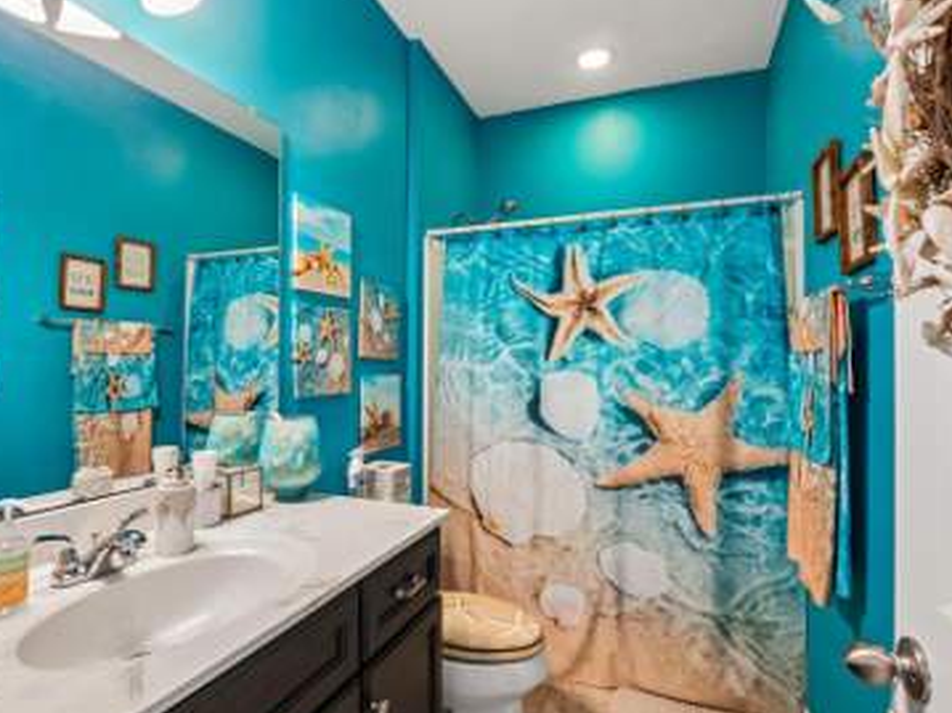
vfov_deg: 71.6
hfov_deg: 87.7
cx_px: 448
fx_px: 495
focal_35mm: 18
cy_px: 359
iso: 100
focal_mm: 14
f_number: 8
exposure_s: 1/2.5
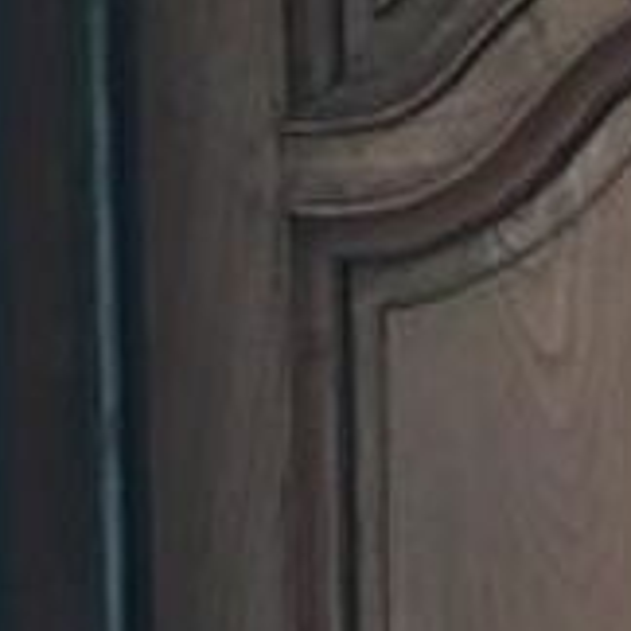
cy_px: 906
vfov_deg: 8.1
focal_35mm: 211
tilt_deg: -5.1
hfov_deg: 8.0
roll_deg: -0.9
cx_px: 1200
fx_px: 4352
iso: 80
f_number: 2.2
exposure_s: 1/17
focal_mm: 4.15
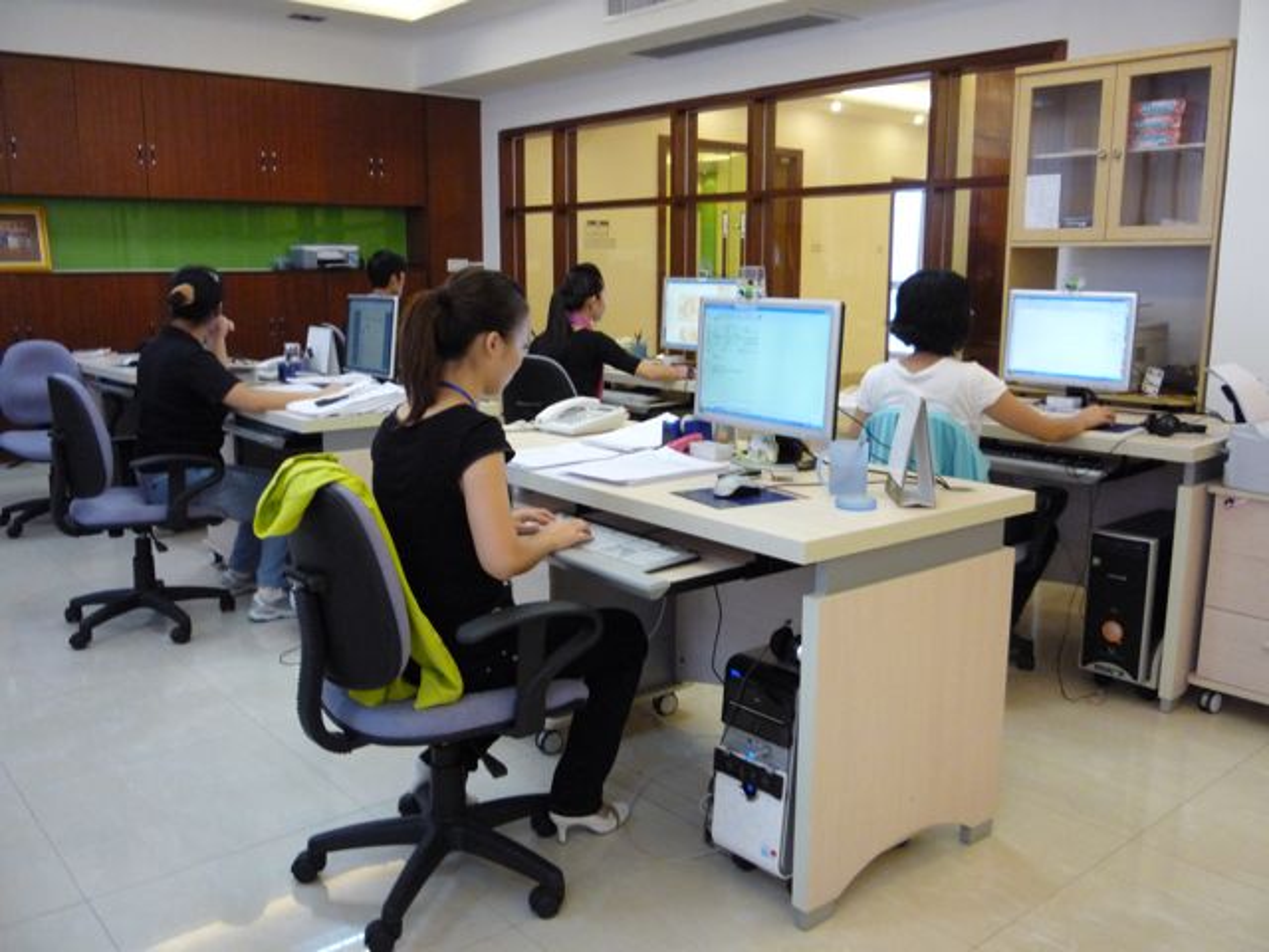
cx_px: 634
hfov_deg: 60.0
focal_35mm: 30
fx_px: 1100
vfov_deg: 46.8
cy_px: 476
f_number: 3.3
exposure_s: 1/25
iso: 400
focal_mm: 5.2
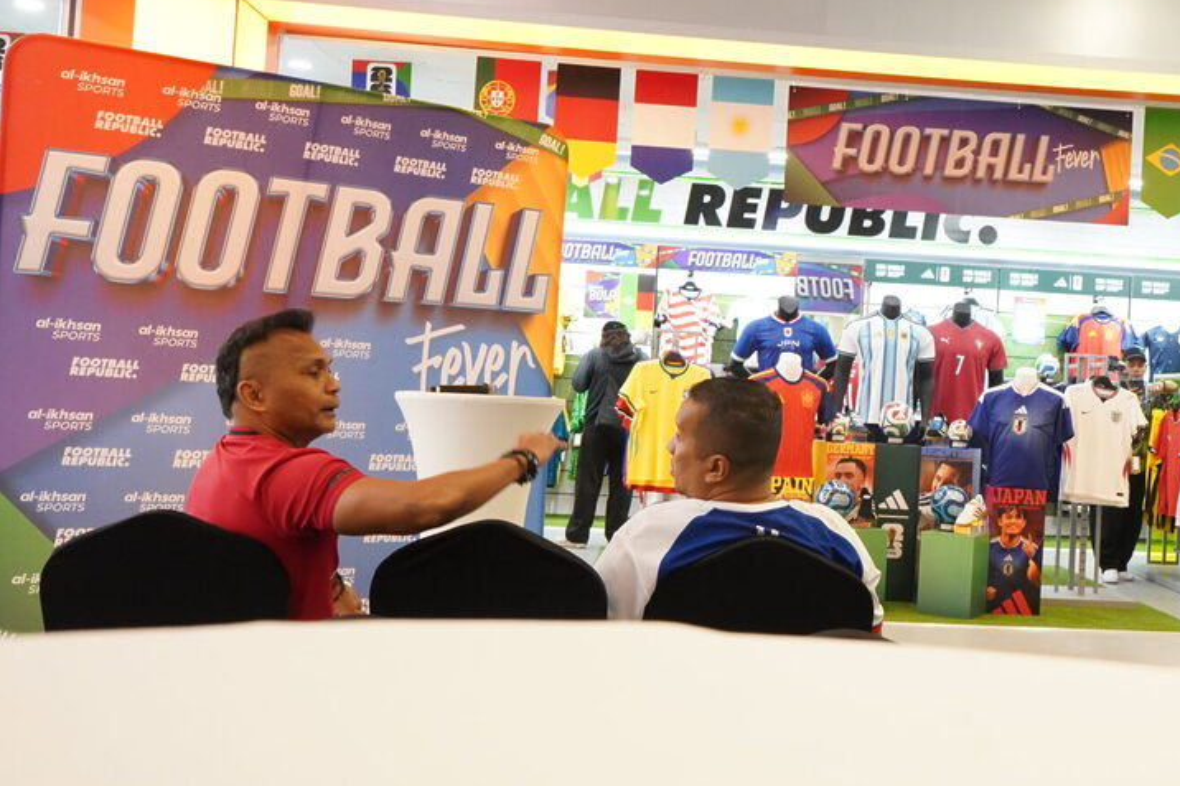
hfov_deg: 43.3
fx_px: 1442
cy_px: 339
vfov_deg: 30.5
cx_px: 864
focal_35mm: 44
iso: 8000
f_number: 9
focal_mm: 30
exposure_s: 1/80
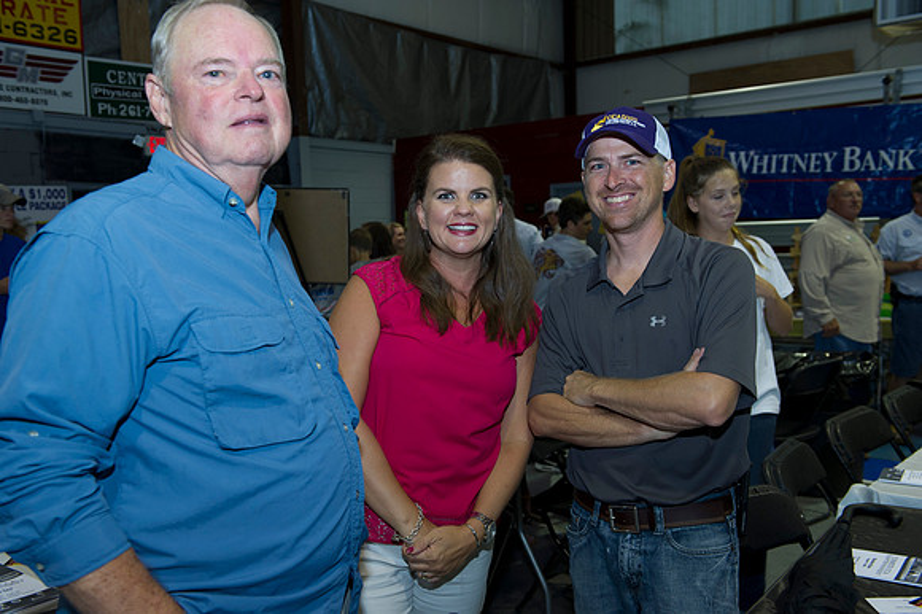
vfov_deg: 37.8
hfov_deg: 54.5
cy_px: 307
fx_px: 896
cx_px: 461
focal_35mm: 35
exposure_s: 1/80
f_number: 5
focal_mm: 35
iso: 1250
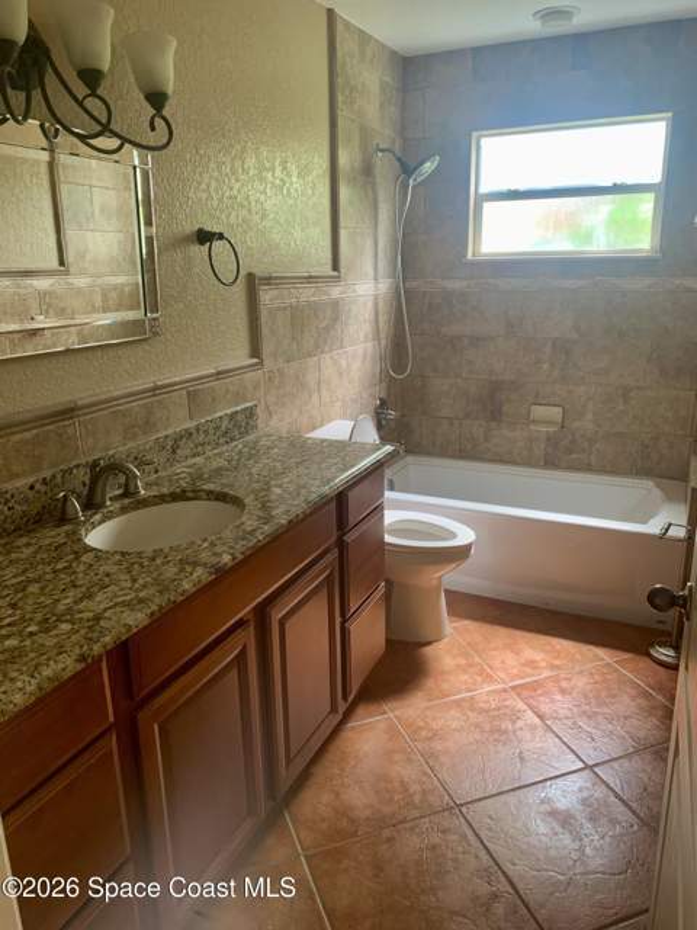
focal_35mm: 26
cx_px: 348
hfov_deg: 53.1
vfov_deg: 67.3
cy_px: 465
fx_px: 698
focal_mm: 4.25
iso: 100
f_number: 1.8
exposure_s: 1/62
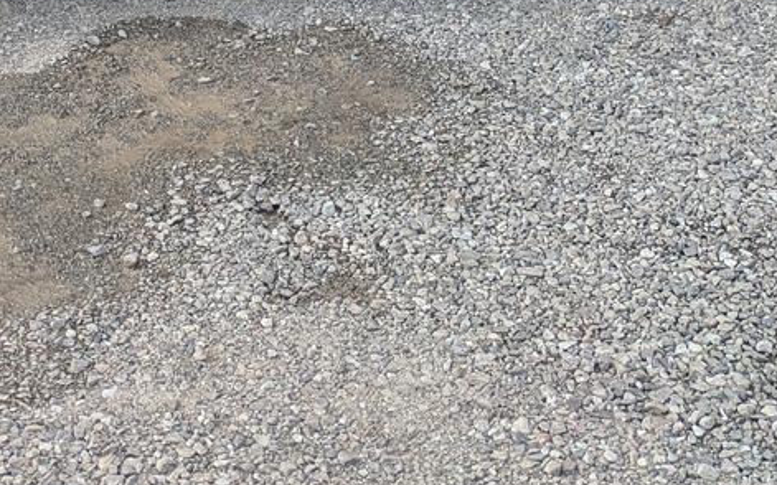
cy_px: -262
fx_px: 1524
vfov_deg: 16.4
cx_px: 182
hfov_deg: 28.1
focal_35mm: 72
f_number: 1.89
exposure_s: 1/867
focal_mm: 5.43
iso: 44
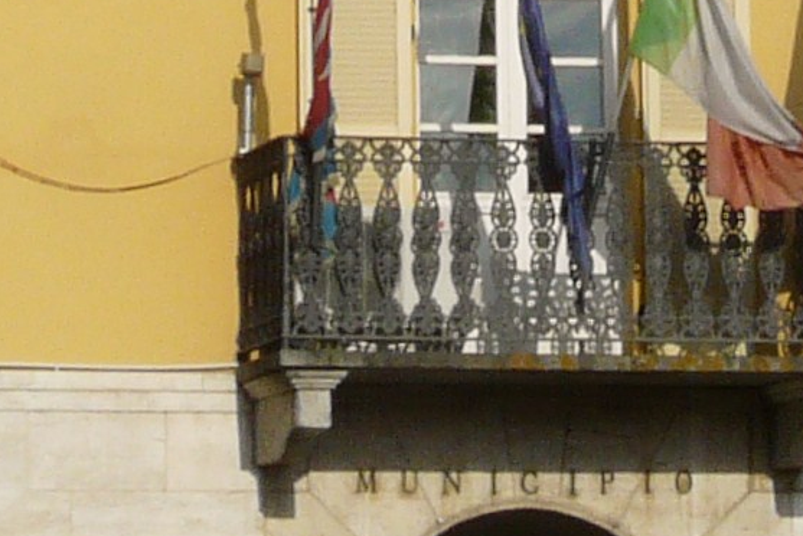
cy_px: -630
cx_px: 640
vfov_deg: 4.1
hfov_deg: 6.1
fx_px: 7476
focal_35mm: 335
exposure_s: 1/500
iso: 100
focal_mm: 9
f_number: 8
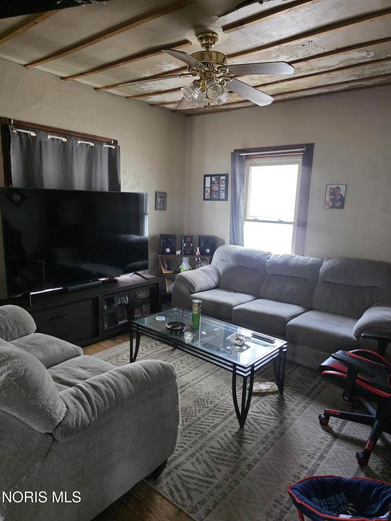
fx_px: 346
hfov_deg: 58.9
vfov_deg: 73.9
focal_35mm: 23
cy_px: 260
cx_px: 196
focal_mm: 6.3
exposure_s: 1/120
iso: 1000
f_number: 1.7
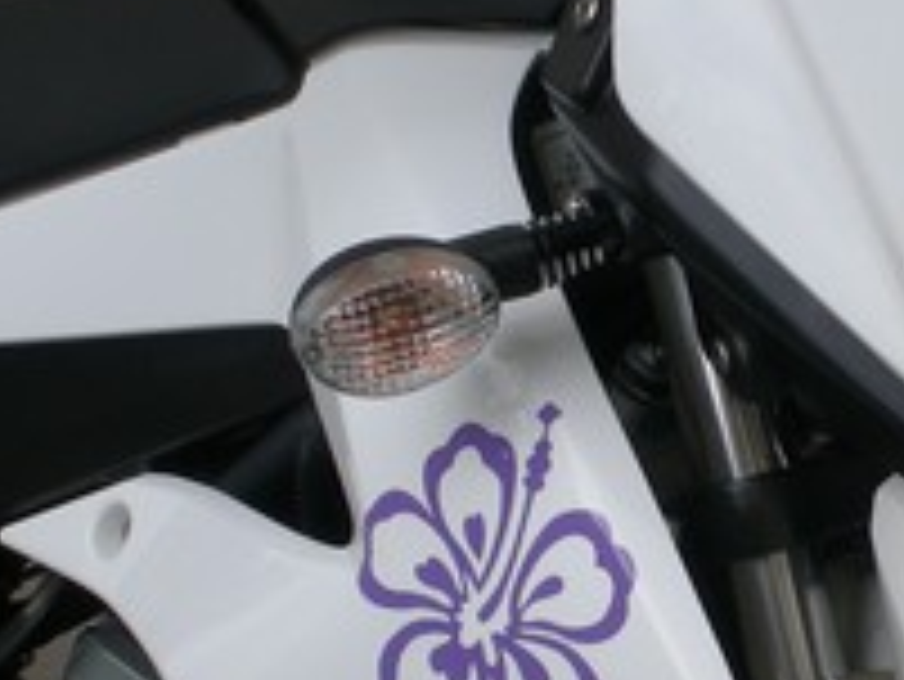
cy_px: 522
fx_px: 3658
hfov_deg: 14.0
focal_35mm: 140
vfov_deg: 10.6
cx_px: 769
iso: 50
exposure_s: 1/203
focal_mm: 7.4
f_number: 4.9
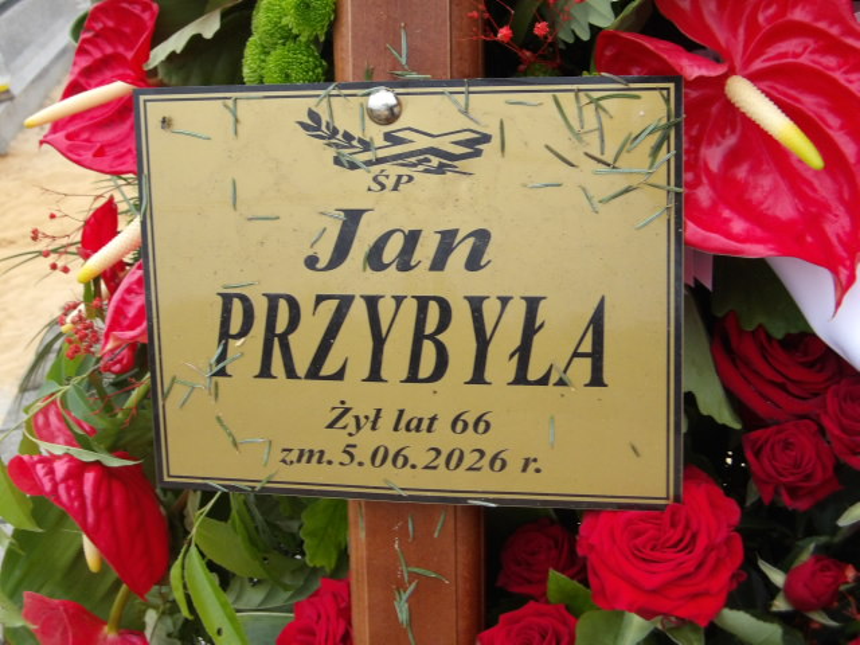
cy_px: 322
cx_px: 430
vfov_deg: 27.5
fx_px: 1317
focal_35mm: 53
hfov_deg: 36.2
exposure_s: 1/60
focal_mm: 9.4
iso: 433
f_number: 15
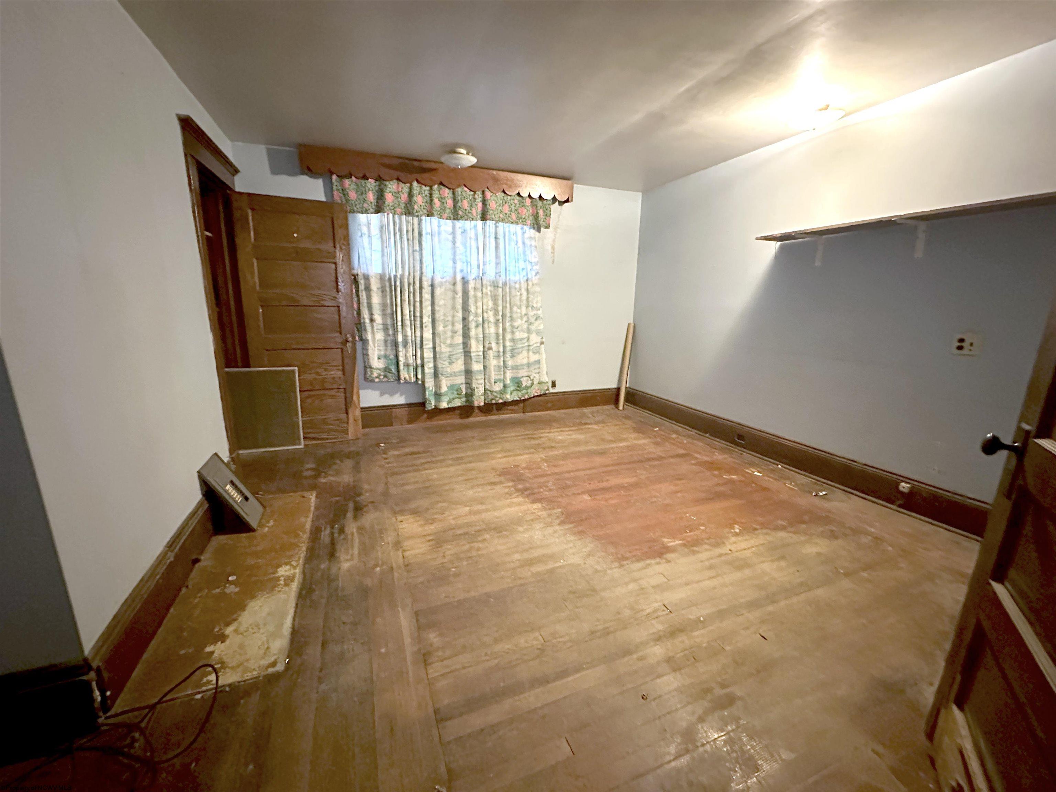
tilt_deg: -12.2
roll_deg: -0.7
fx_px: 427
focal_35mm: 14
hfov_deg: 102.1
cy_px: 396
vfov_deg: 85.7
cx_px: 528
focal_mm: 2.22
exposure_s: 1/30
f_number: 2.2
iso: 1000
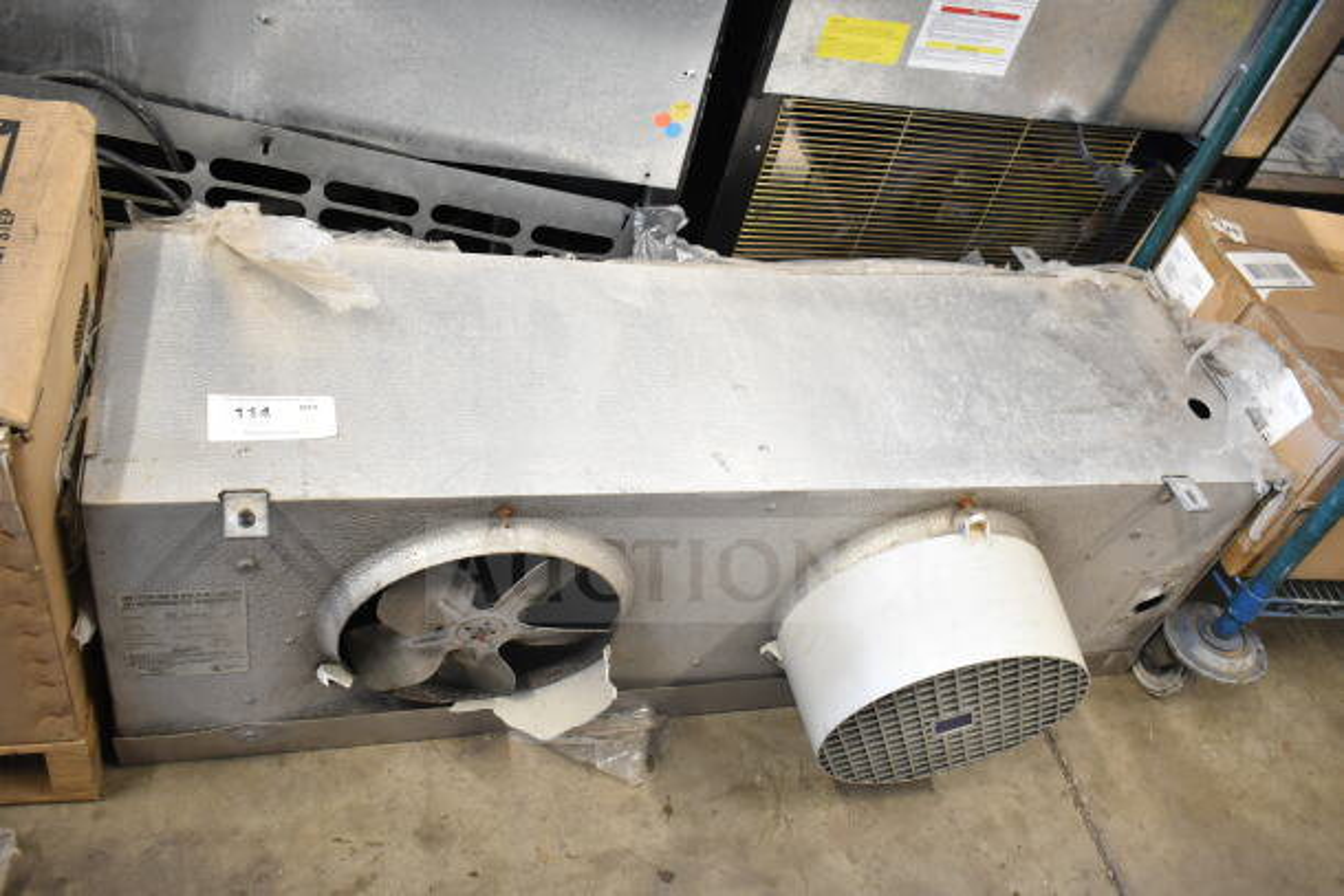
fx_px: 1176
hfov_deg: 59.5
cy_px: 448
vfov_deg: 41.7
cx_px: 672
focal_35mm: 32
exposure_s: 1/30
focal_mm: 21
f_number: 3.8
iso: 1800
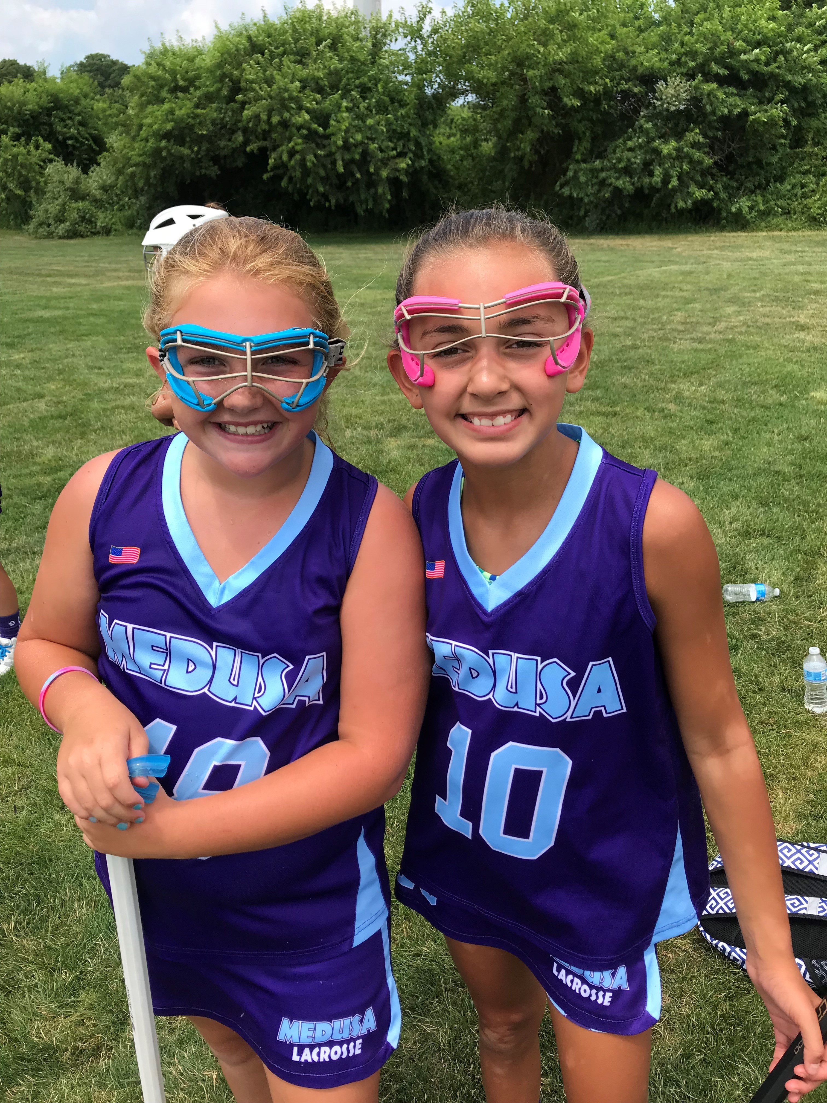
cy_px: 552
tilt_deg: -22.5
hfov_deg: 49.7
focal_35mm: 28
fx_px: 892
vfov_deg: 63.4
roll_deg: +1.7
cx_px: 414
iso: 20
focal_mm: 3.99
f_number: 1.8
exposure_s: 1/1597
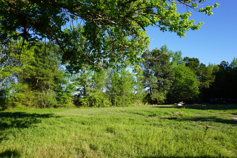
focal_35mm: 24
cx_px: 118
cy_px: 79
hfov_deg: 73.7
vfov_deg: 53.1
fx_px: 158
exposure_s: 1/80
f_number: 11
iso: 100
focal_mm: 16
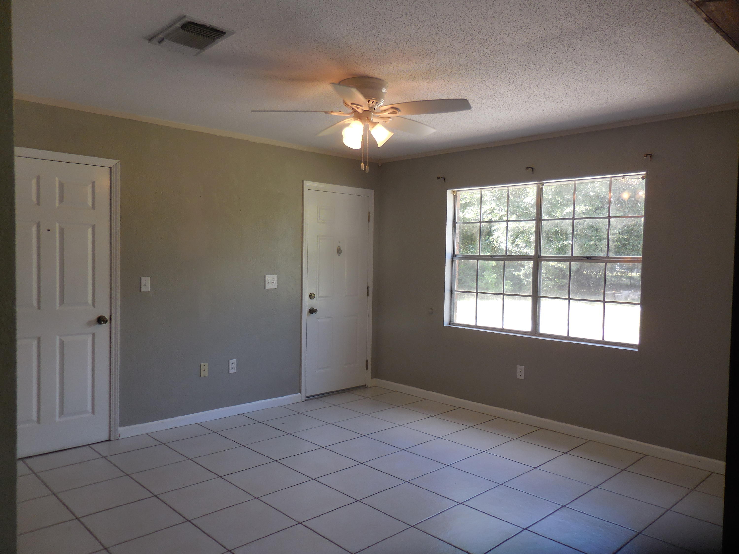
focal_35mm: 25
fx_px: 534
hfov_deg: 69.4
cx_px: 370
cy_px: 277
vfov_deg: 54.9
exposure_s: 1/60
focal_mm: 4.5
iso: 125
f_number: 3.3
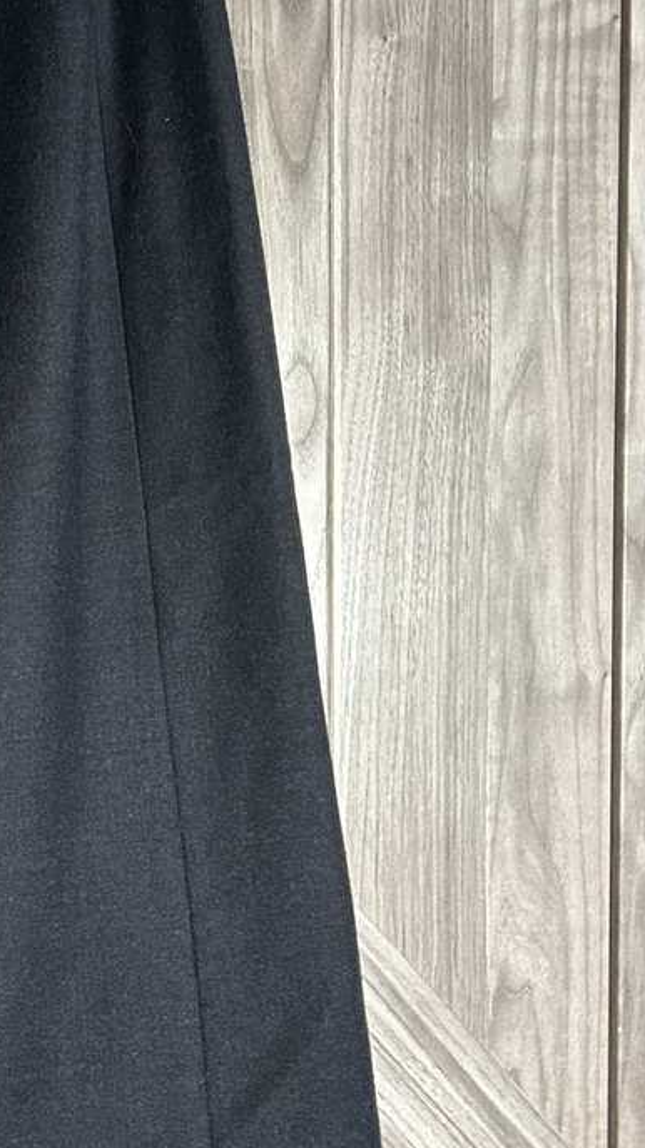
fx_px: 1674
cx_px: -174
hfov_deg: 20.1
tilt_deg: -3.7
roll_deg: +1.1
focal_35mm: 55
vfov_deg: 37.7
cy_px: 698
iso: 320
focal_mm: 5.7
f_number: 1.5
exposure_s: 1/60
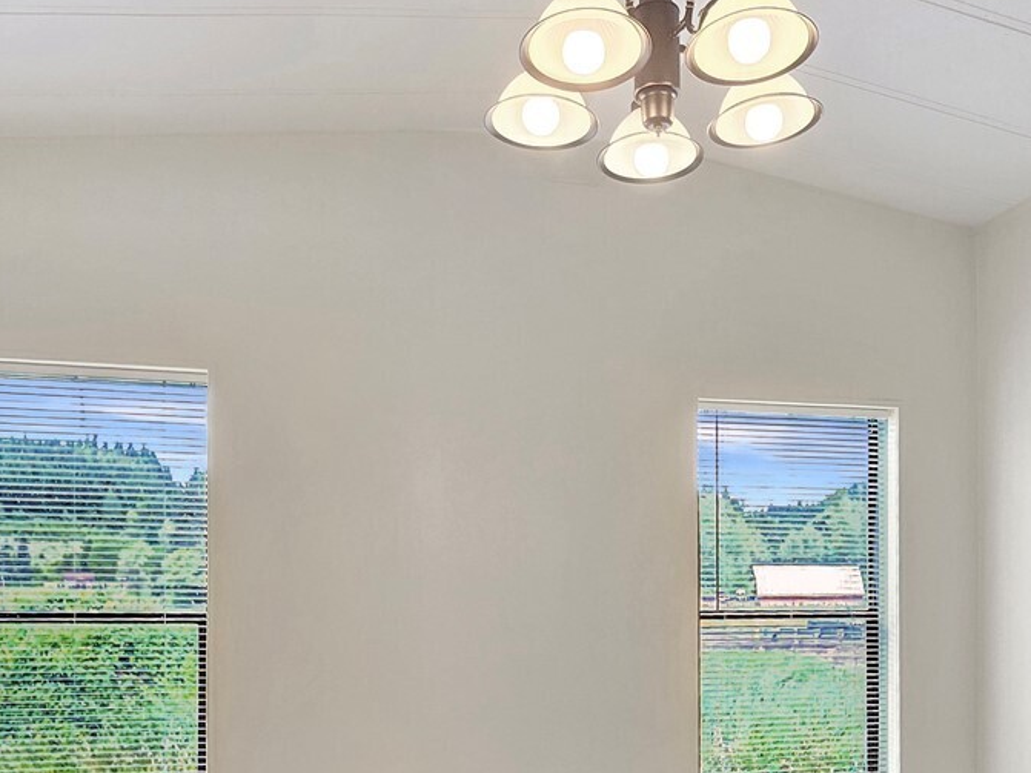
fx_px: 923
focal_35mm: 31
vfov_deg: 43.8
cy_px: 592
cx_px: 576
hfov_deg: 58.2
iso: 80
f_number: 2.2
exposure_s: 1/120
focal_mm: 2.2
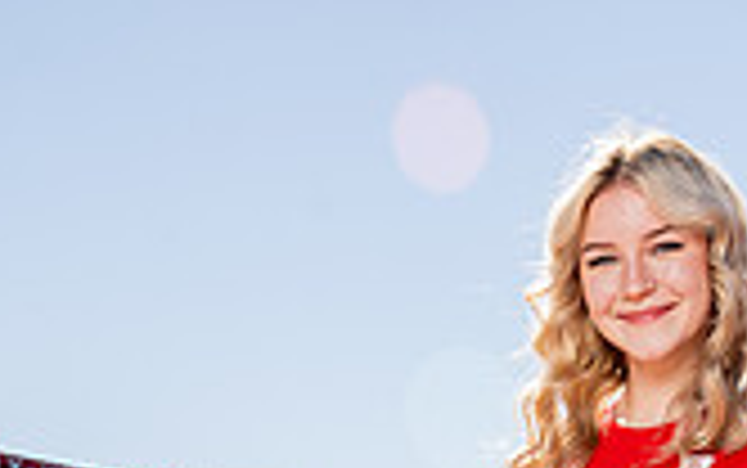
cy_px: 932
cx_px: 504
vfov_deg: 10.6
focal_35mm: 113
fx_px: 2302
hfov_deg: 18.4
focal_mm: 41
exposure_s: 1/250
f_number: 7.1
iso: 100
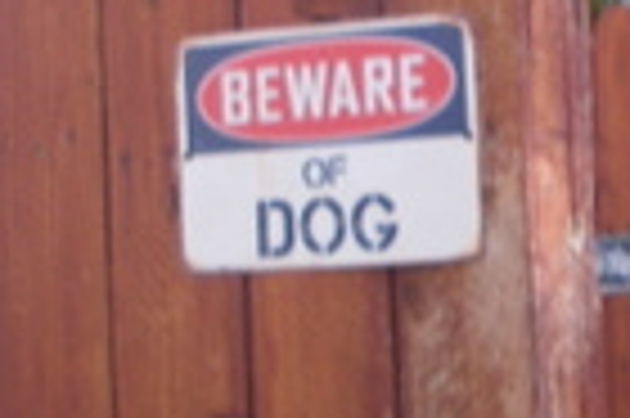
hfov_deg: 11.3
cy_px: 265
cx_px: 603
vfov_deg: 7.6
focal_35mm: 181
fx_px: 3164
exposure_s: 1/50
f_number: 3.3
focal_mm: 6.3
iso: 80
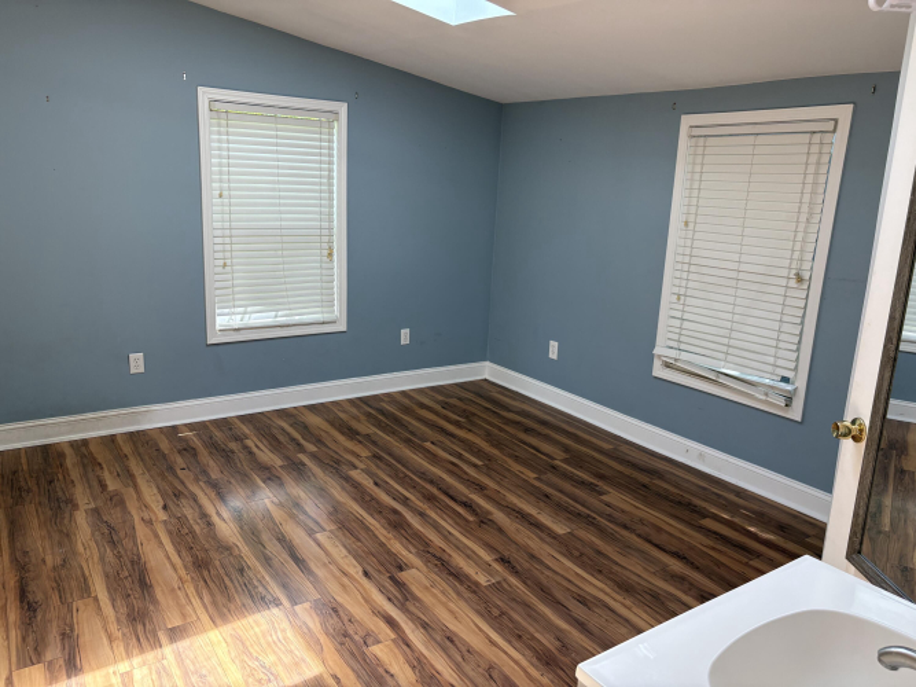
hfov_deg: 67.3
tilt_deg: -12.2
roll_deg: -2.2
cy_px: 344
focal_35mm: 26
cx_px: 458
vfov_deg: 53.0
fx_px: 688
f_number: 1.6
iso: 125
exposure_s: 1/236
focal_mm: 5.96
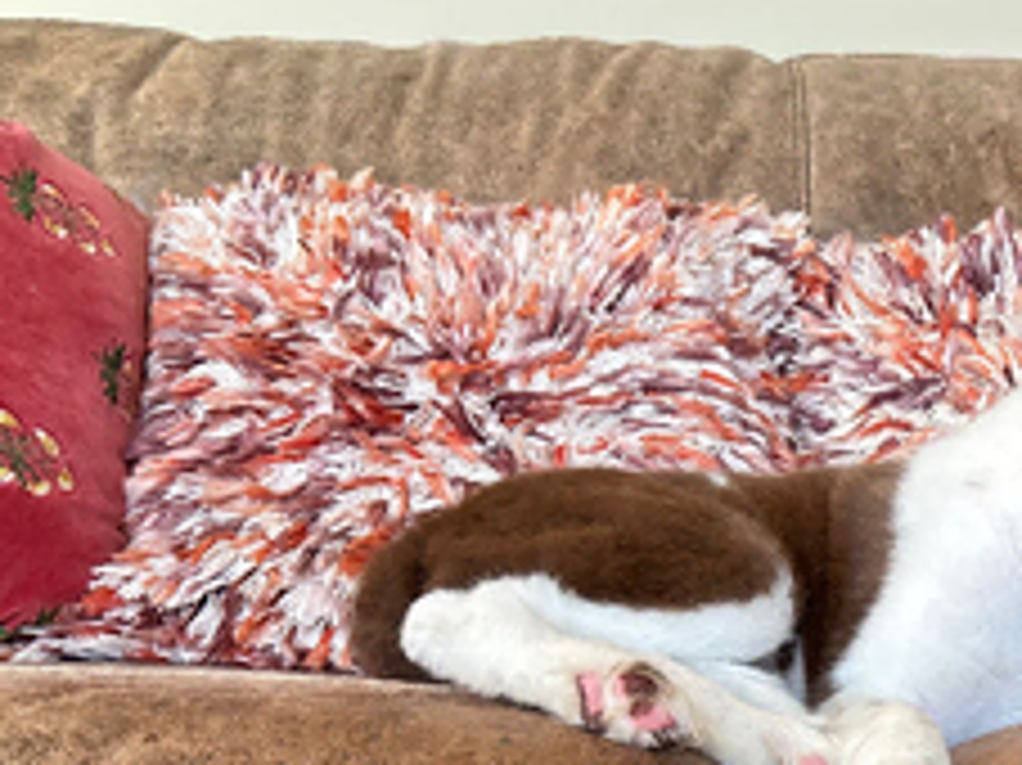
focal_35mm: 54
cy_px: 767
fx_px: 1593
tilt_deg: -14.4
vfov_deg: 25.6
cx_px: 925
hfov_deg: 33.6
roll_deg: +0.8
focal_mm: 5.96
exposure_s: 1/60
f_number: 1.6
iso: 160
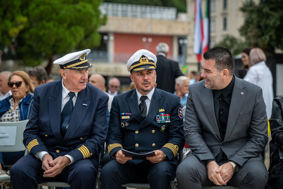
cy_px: 86
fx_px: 783
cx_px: 155
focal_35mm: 100
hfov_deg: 20.5
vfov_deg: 13.7
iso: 64
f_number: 3.2
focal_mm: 91
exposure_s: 1/320
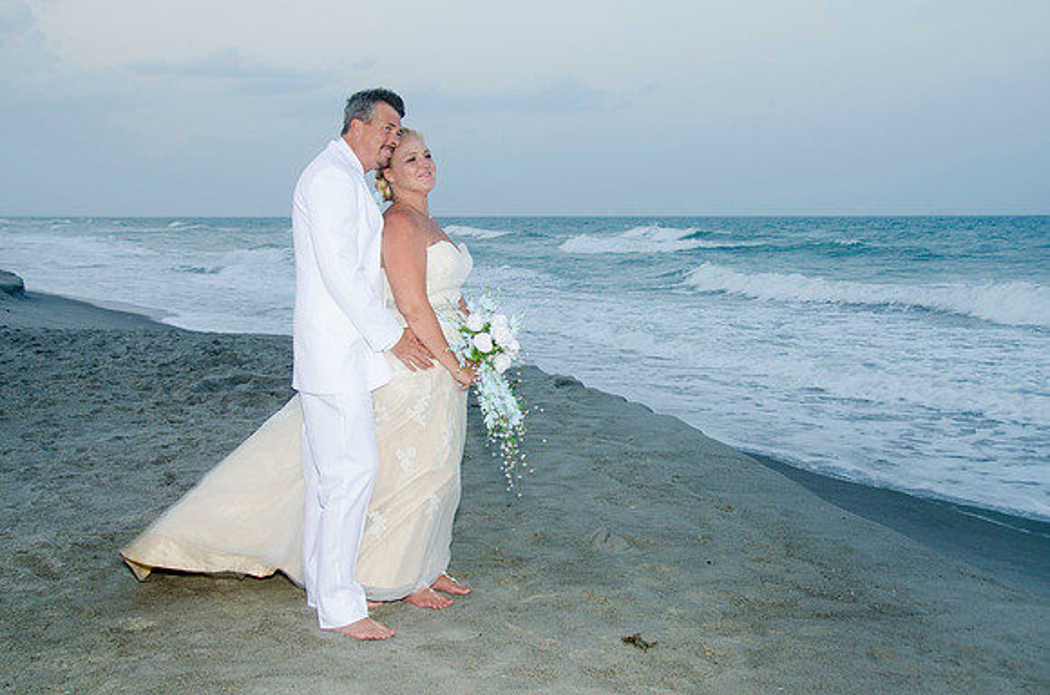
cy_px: 348
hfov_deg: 48.4
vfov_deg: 33.1
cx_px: 525
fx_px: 1168
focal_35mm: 40
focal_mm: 26
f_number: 5.6
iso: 100
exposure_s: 1/40
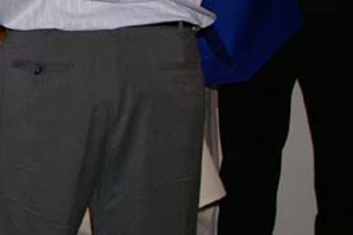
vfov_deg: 10.2
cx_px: -251
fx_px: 1255
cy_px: -164
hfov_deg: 14.4
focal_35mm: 128
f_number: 3.5
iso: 200
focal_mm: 22
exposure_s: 1/60
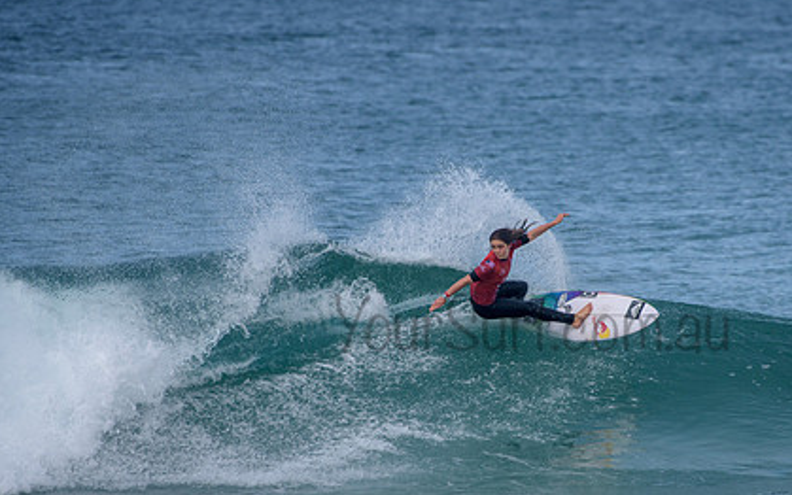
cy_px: 307
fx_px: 15219
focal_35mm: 705
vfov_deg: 1.9
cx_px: 529
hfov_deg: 3.0
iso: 250
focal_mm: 500
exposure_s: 1/2500
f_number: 6.3
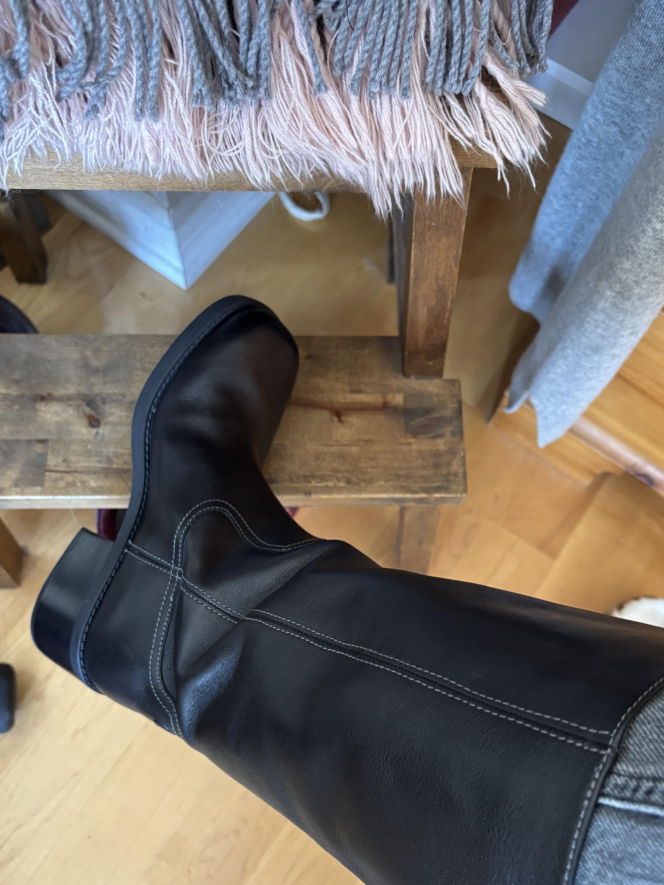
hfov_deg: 45.4
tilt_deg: -72.9
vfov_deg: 58.1
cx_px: 351
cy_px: 514
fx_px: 793
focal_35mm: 31
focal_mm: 5.96
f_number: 1.6
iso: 400
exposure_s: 1/60
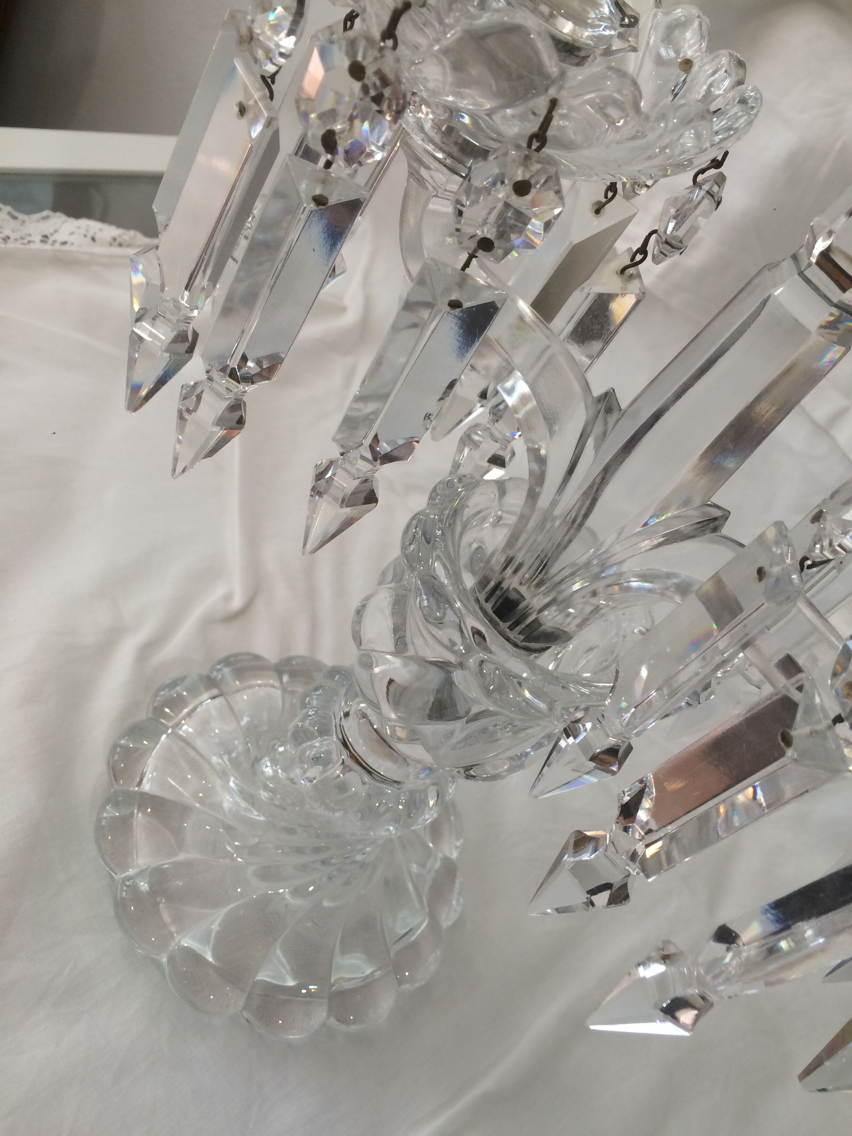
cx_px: 426
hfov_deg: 48.2
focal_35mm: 29
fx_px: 952
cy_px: 568
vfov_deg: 61.7
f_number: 2.2
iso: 40
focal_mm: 4.15
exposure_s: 1/33
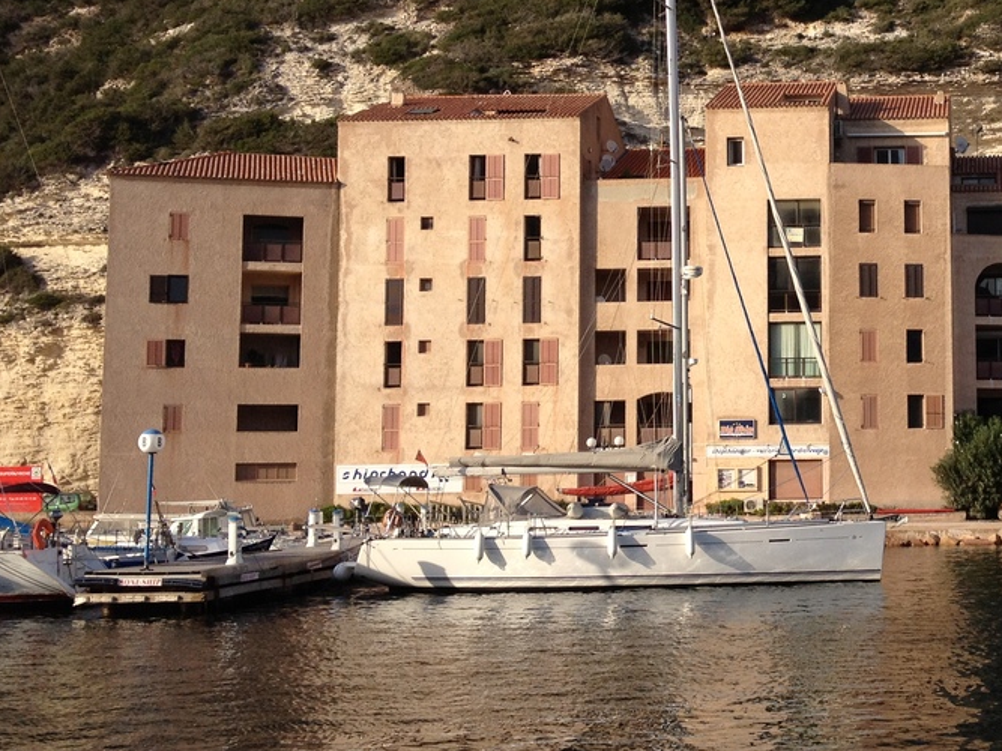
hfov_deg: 29.6
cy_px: 302
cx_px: 886
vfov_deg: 23.2
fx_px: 1823
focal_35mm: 63
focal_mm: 4.28
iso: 64
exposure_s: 1/1151
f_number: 2.4
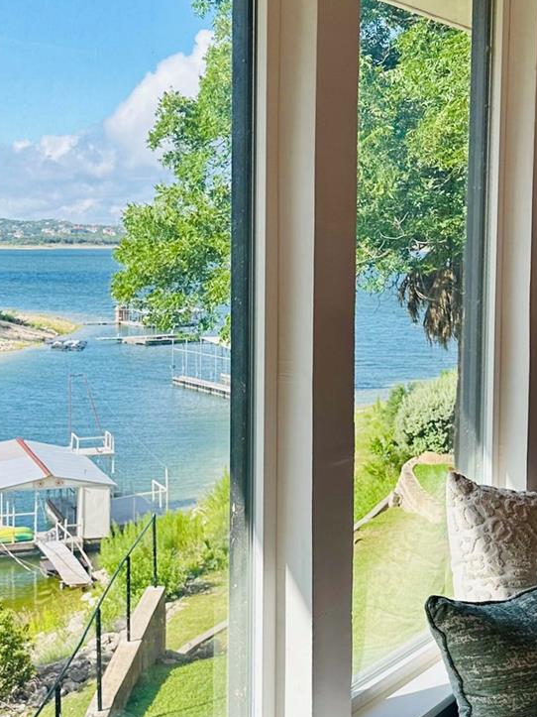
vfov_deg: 37.4
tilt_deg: -2.7
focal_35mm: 51
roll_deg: -3.4
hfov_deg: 28.5
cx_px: 229
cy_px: 309
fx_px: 1055
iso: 80
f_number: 1.78
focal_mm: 6.86
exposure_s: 1/1256
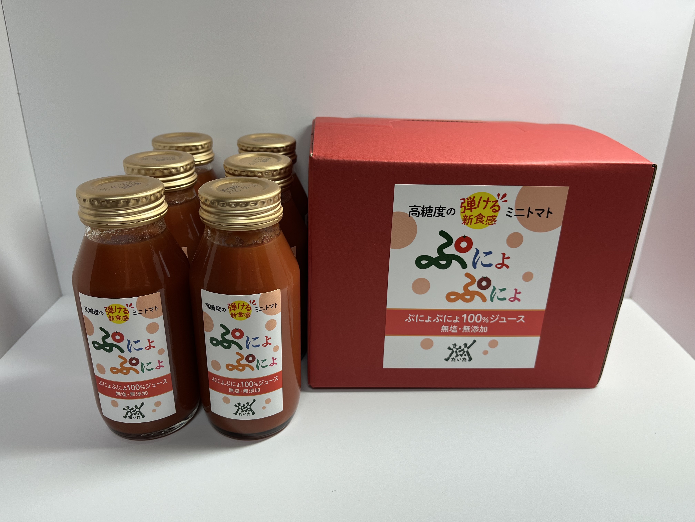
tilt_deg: -23.2
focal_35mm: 26
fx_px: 522
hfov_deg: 67.3
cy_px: 261
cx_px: 348
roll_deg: -1.1
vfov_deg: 53.1
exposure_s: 1/100
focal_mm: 5.1
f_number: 1.6
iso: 32
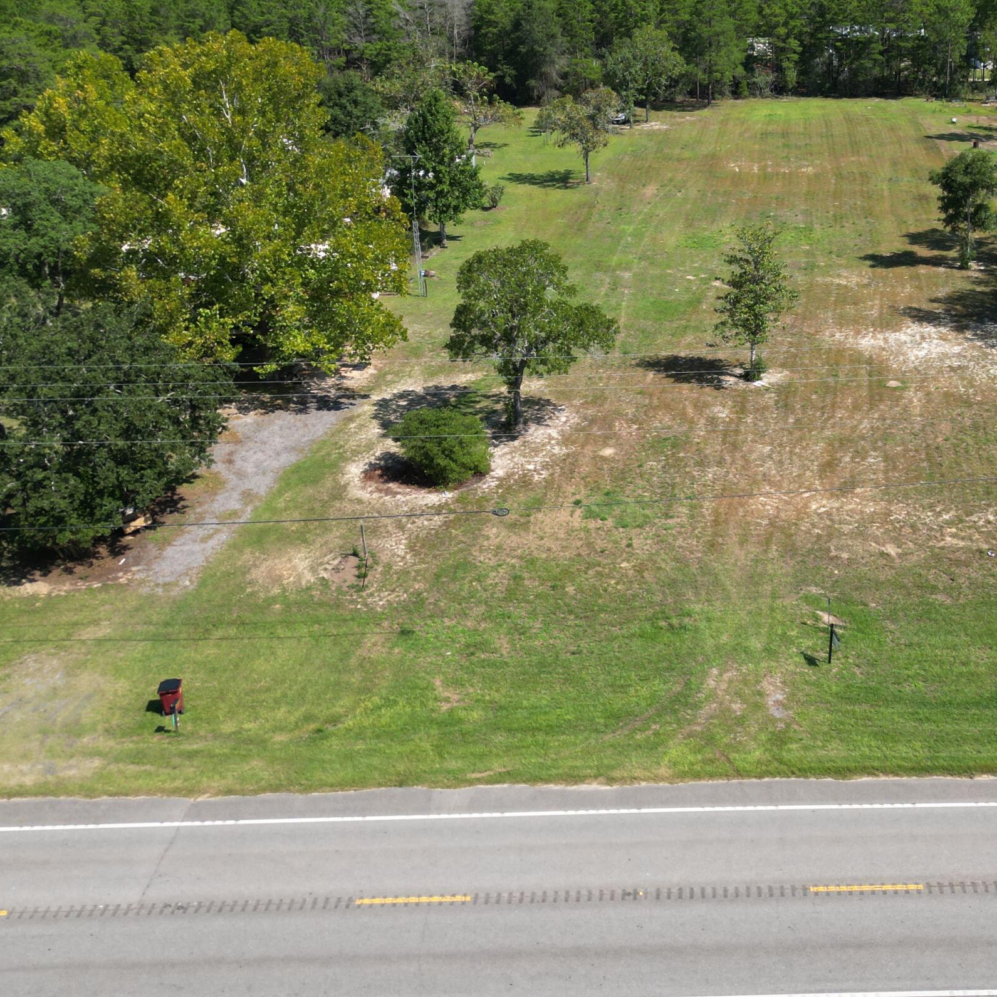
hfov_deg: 41.2
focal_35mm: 40
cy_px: 449
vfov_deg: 41.8
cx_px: 687
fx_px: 1303
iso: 100
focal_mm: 6.72
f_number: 1.7
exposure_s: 1/2000
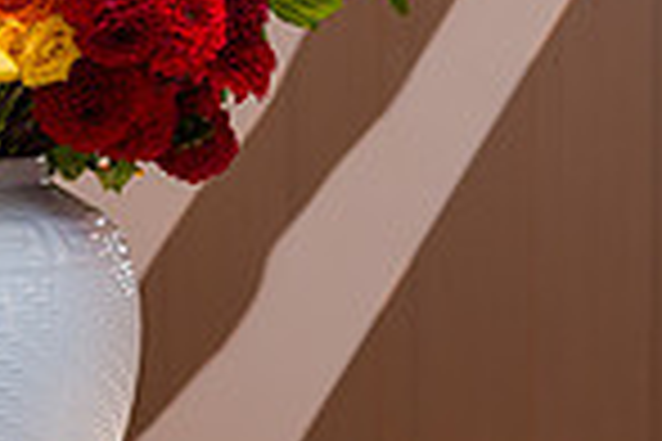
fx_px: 2685
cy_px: 161
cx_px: 465
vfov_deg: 9.4
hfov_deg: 14.0
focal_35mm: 146
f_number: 3.2
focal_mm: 36
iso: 640
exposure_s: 1/160
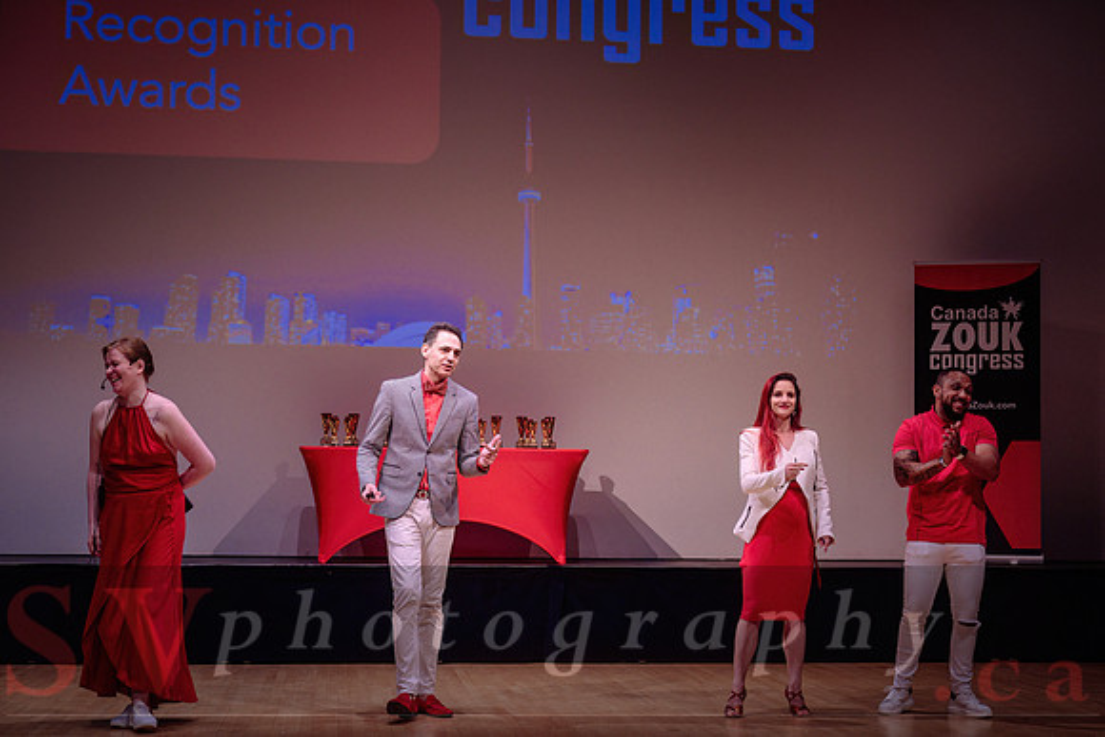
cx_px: 616
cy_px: 406
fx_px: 1908
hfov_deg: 32.3
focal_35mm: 62
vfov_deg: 21.9
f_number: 3.5
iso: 1250
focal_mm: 55
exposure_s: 1/320
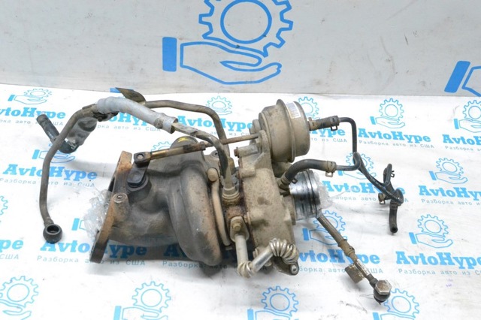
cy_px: 160
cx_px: 240
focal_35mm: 39
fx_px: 521
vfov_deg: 34.2
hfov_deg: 49.6
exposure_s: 1/160
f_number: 9
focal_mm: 26
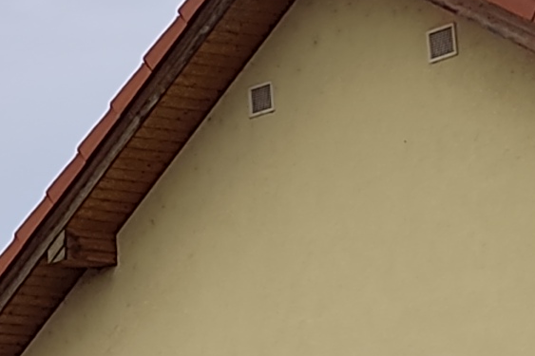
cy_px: 569
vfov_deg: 6.4
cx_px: -935
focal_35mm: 211
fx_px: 3135
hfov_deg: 8.5
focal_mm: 6.07
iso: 50
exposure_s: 1/1012
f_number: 1.7
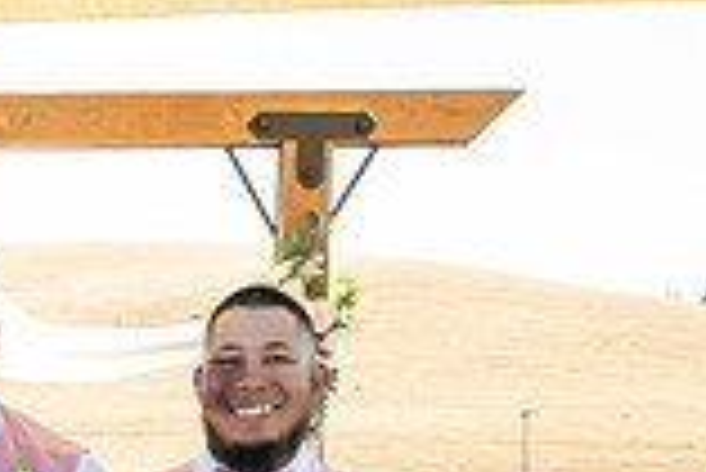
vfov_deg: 10.1
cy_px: 820
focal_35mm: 129
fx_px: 2532
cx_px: -274
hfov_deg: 15.0
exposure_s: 1/320
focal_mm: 35
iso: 640
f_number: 8
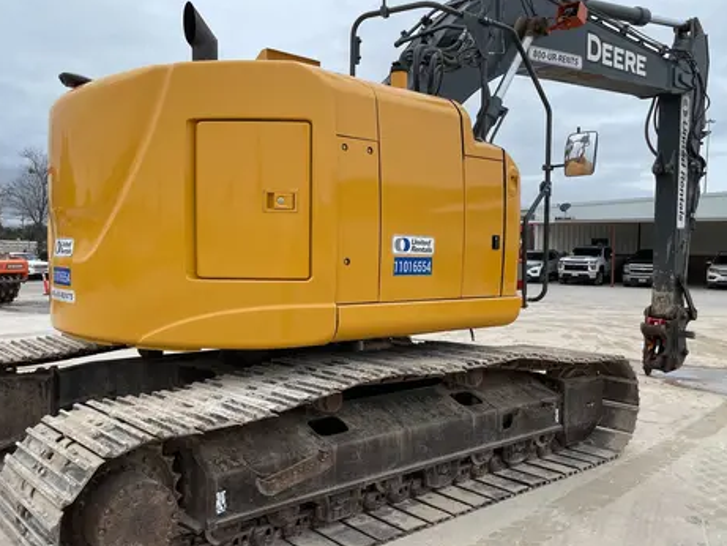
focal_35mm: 31
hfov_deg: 58.2
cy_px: 299
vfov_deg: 45.4
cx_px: 330
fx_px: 651
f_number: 1.6
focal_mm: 4.2
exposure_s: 1/1825
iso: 32
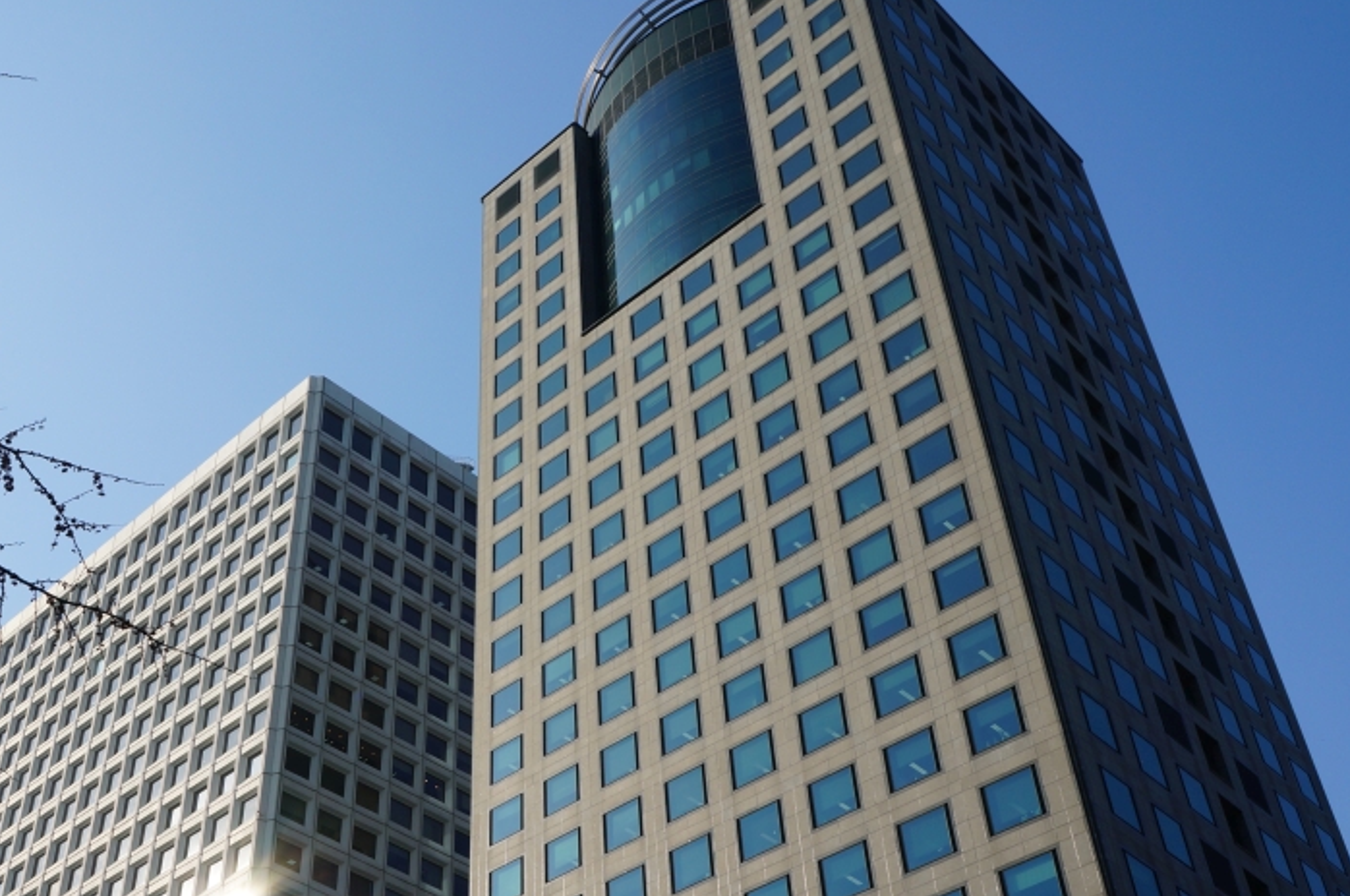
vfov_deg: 31.1
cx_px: 513
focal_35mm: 43
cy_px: 497
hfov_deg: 45.1
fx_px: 1610
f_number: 13
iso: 200
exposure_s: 1/320
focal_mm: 20
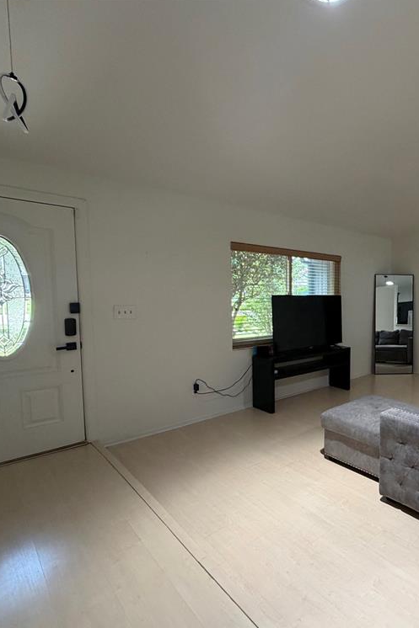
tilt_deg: -4.6
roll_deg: +0.0
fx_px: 349
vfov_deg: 84.0
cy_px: 318
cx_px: 368
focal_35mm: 20
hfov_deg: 54.8
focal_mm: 2.22
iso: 320
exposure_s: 1/109
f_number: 2.2
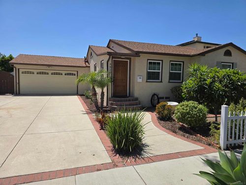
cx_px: 123
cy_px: 92
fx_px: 163
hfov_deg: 73.9
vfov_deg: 58.9
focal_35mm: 23
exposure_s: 1/1019
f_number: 1.7
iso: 12
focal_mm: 6.3
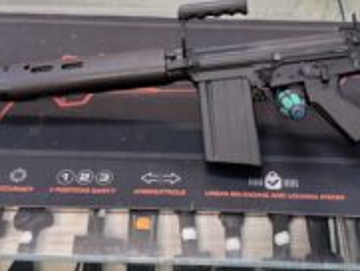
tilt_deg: -44.4
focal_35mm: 53
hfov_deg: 36.1
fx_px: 552
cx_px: 205
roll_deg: -0.3
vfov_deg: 27.2
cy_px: 68
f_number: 1.78
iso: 320
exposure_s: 1/50
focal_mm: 6.76
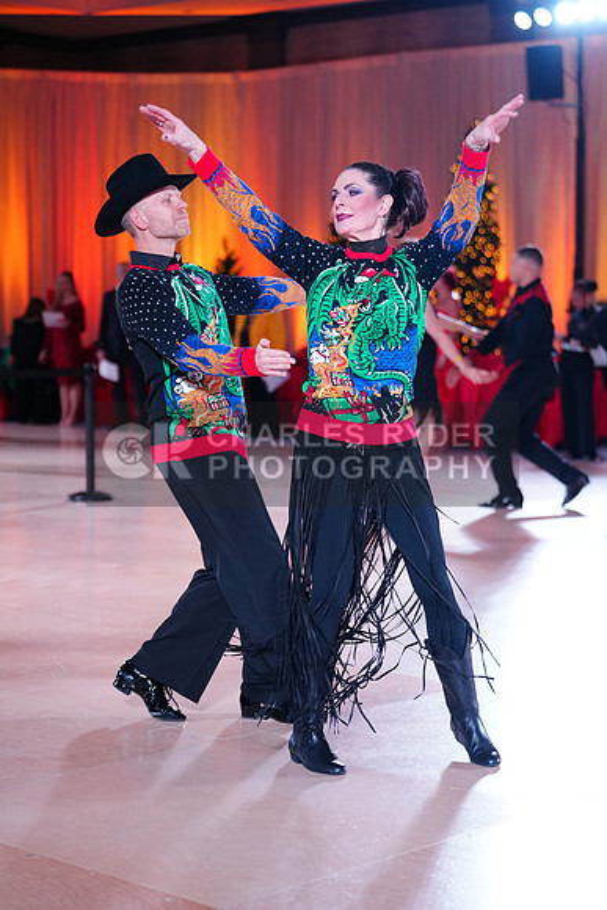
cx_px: 304
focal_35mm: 75
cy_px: 455
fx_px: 1896
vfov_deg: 27.0
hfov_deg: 18.2
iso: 2000
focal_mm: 75
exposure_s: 1/500
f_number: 2.8
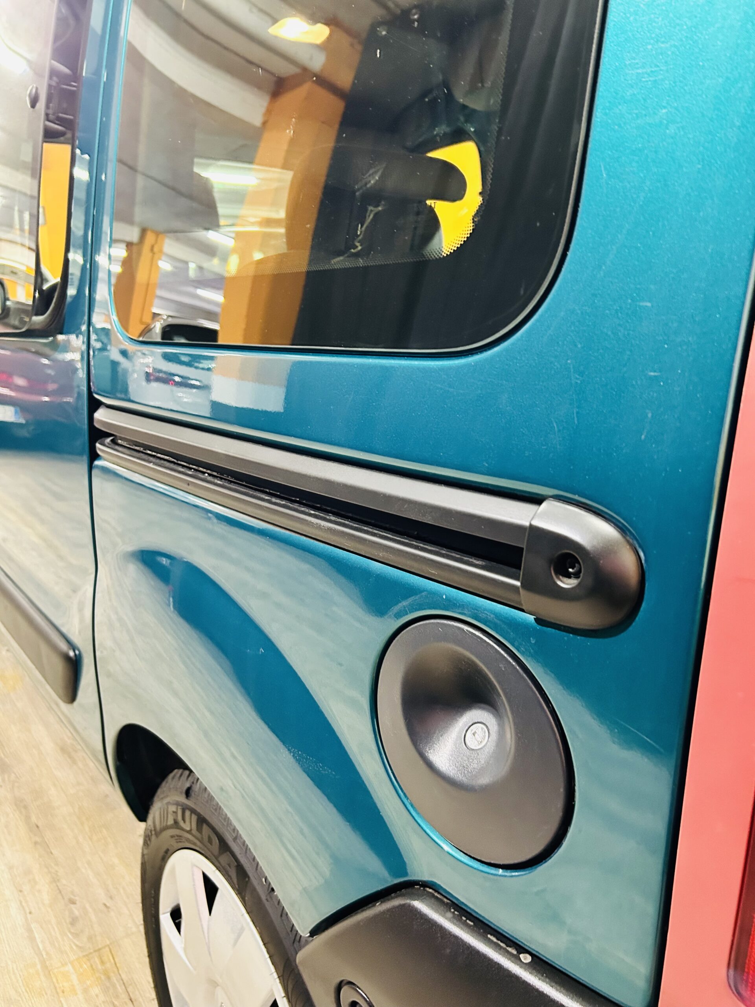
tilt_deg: -15.2
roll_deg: -3.3
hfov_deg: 53.1
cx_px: 378
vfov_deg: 67.3
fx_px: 756
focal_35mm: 26
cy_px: 504
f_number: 1.5
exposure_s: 1/33
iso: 500
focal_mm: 5.7
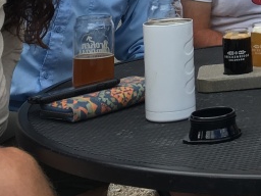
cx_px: 306
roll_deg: +3.0
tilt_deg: +6.4
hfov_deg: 16.3
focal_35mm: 116
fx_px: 875
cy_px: -181
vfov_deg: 11.6
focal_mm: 4.15
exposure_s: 1/635
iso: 25
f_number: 2.2
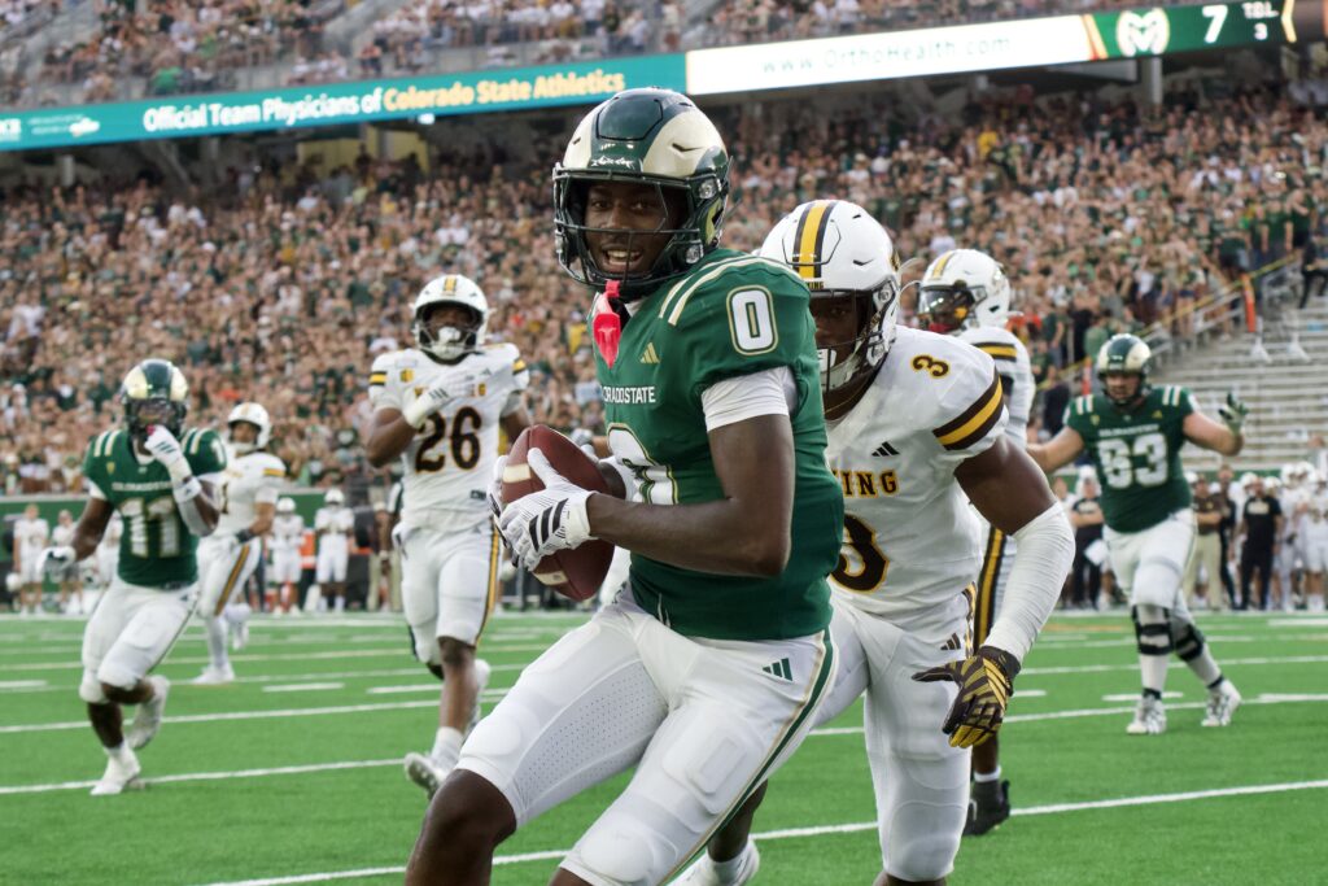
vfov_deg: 11.6
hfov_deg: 17.3
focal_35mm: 118
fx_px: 4372
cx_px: 664
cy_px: 443
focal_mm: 79
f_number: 5.6
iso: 1600
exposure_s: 1/1000
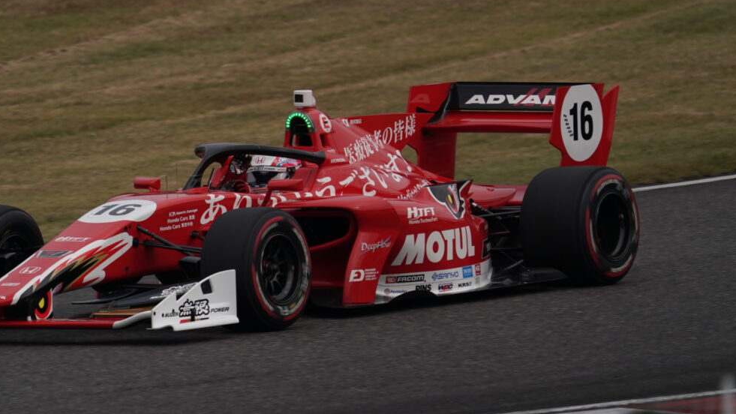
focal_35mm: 1050
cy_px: 181
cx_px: 326
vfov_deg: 1.2
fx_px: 20493
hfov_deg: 2.1
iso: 250
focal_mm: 840
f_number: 9
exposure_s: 1/640
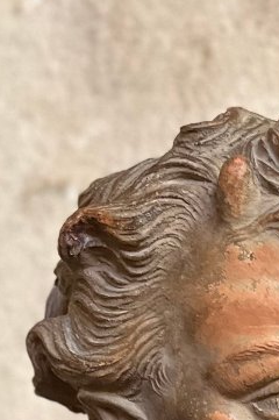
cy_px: 614
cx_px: 315
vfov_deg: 19.9
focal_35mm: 90
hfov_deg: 14.8
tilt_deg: +1.8
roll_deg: -1.2
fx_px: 1048
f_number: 1.6
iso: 500
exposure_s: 1/51
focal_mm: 5.1
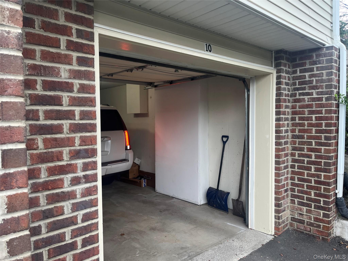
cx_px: 174
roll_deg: +2.8
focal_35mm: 26
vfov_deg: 53.1
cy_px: 130
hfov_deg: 67.3
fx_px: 261
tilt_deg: -2.7
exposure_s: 1/207
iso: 40
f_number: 1.6
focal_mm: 5.1
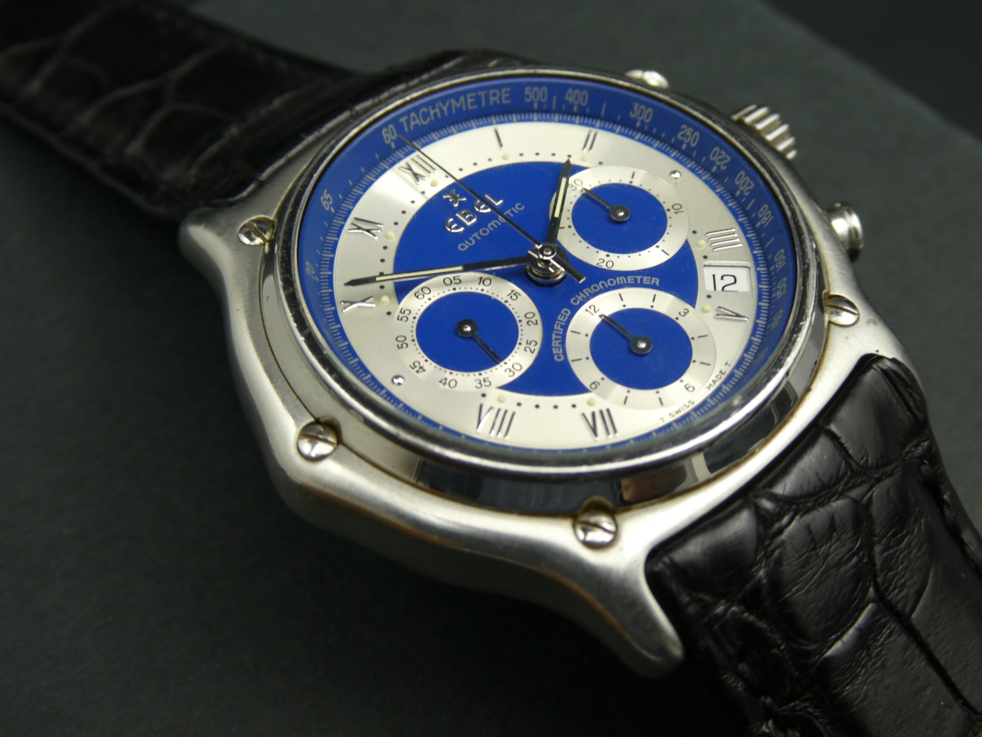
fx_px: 1418
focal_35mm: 50
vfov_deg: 29.1
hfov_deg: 38.2
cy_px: 368
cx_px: 491
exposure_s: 1/80
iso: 160
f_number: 4.1
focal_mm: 9
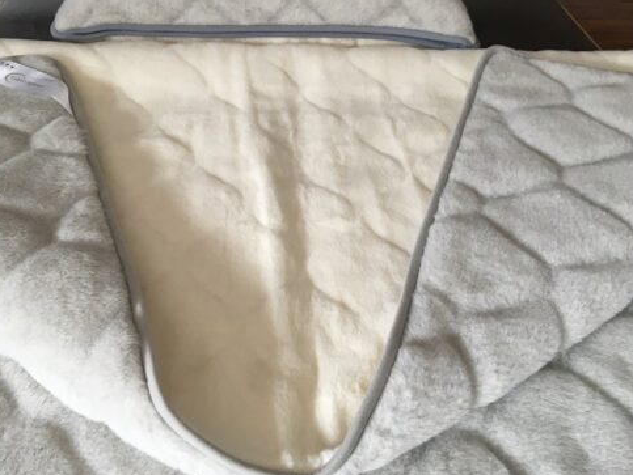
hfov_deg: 51.1
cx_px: 262
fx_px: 659
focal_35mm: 36
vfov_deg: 39.6
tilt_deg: -40.0
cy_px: 209
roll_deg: -2.6
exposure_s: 1/33
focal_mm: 4.15
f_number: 2.2
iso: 80
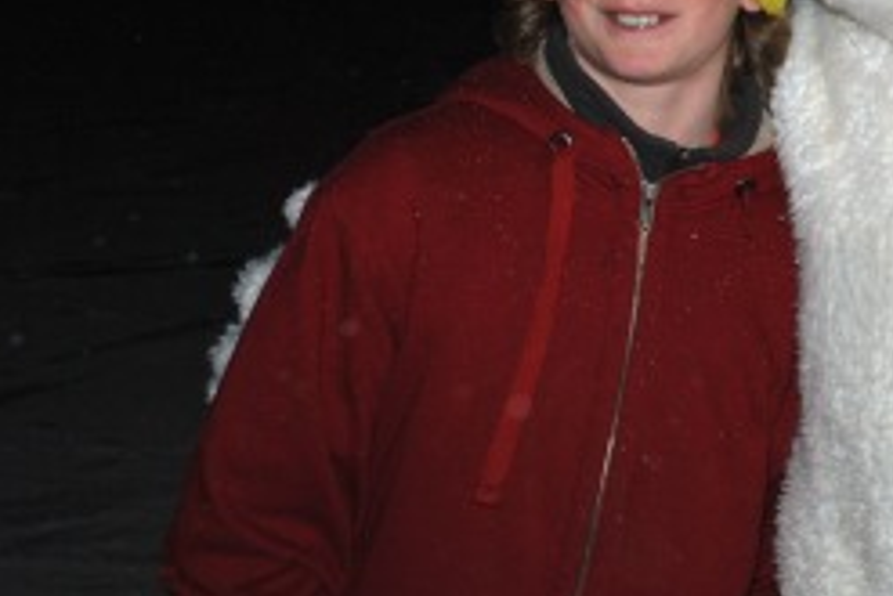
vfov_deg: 12.5
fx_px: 2705
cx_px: 1067
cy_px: 69
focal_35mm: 109
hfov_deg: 17.8
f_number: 4
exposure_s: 1/60
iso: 200
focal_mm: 28
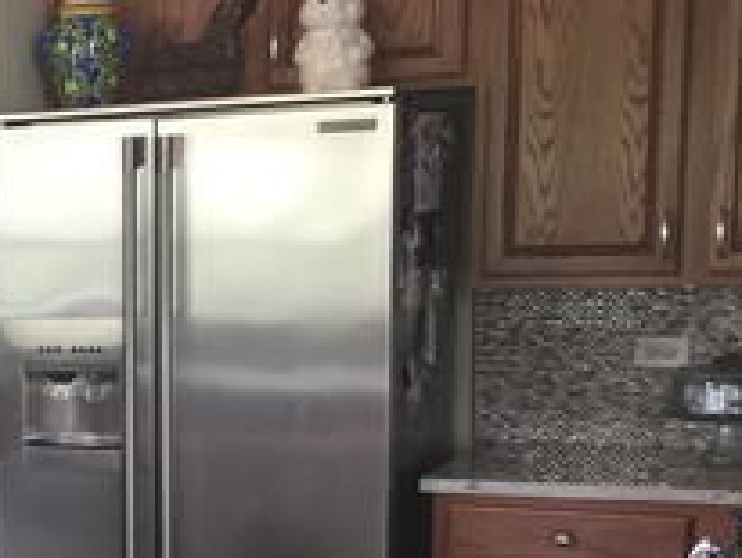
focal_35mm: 90
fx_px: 1931
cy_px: 518
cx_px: -274
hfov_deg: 19.7
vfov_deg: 16.2
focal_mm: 4.15
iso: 32
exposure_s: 1/15
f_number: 2.2
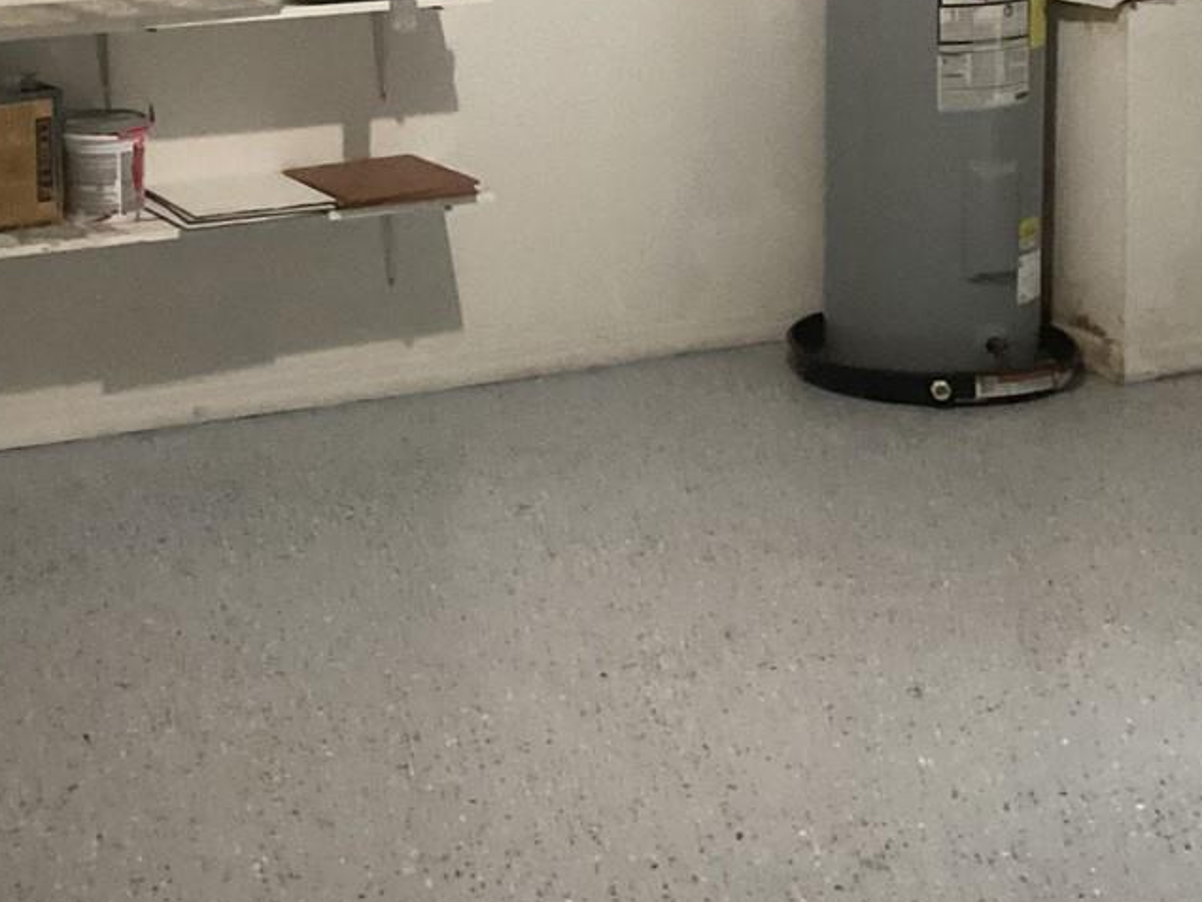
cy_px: 51
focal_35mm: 78
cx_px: 338
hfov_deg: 24.8
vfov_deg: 18.5
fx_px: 2708
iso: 400
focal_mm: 3.3
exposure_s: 1/30
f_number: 2.4
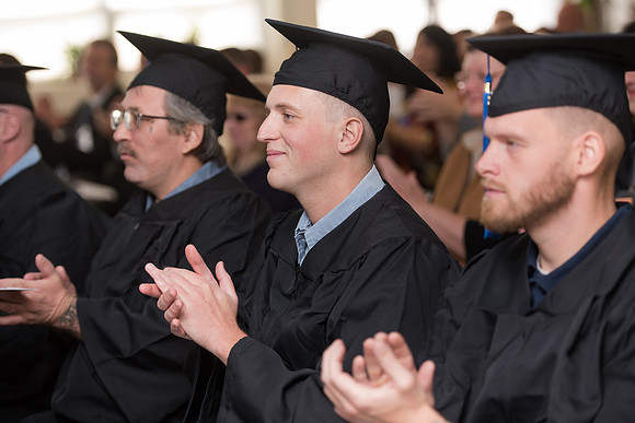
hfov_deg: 19.5
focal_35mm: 105
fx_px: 1852
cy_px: 212
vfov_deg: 13.0
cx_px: 318
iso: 800
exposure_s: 1/200
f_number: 2.8
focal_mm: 105
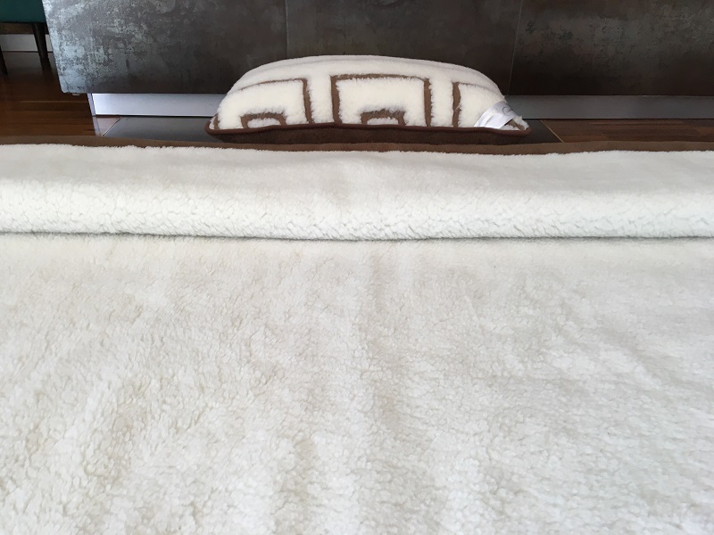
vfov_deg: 48.2
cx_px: 357
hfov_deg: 61.7
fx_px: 598
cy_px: 268
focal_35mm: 29
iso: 25
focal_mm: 4.15
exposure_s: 1/33
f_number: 2.2
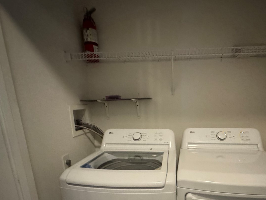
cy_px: 140
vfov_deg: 61.2
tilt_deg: -11.8
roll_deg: +0.8
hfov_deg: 77.9
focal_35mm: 21
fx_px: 161
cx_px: 162
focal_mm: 2.22
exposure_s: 1/40
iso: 1250
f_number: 2.2
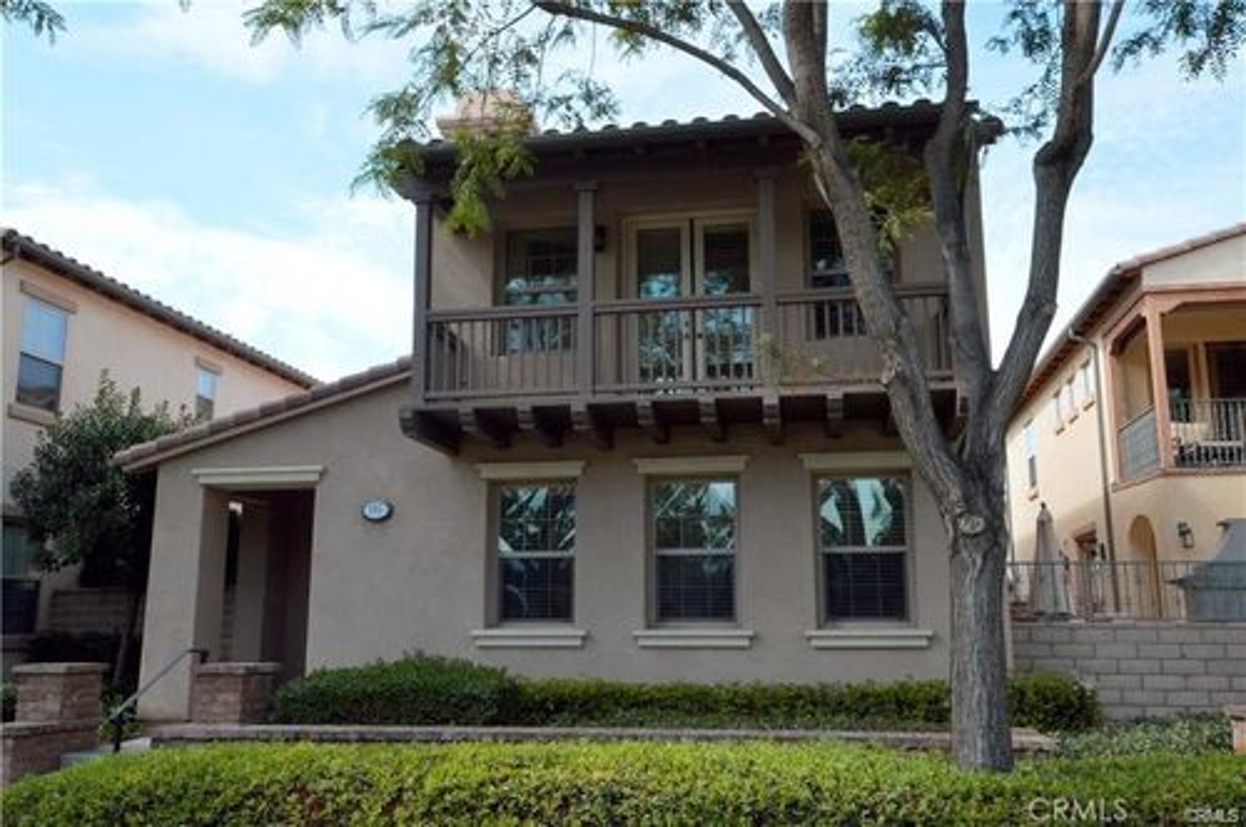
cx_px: 623
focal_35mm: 33
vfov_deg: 39.9
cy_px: 414
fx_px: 1141
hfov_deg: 57.3
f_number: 20
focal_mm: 22
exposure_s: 1/250
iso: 1600
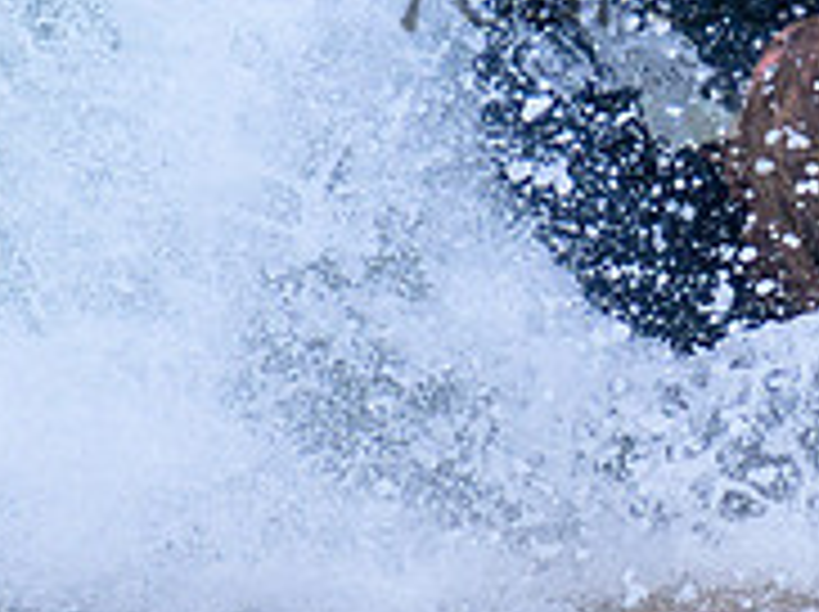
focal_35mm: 1688
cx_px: 1055
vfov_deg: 0.9
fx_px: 39885
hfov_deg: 1.2
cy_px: 51
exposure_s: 1/2000
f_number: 5.6
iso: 640
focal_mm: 400
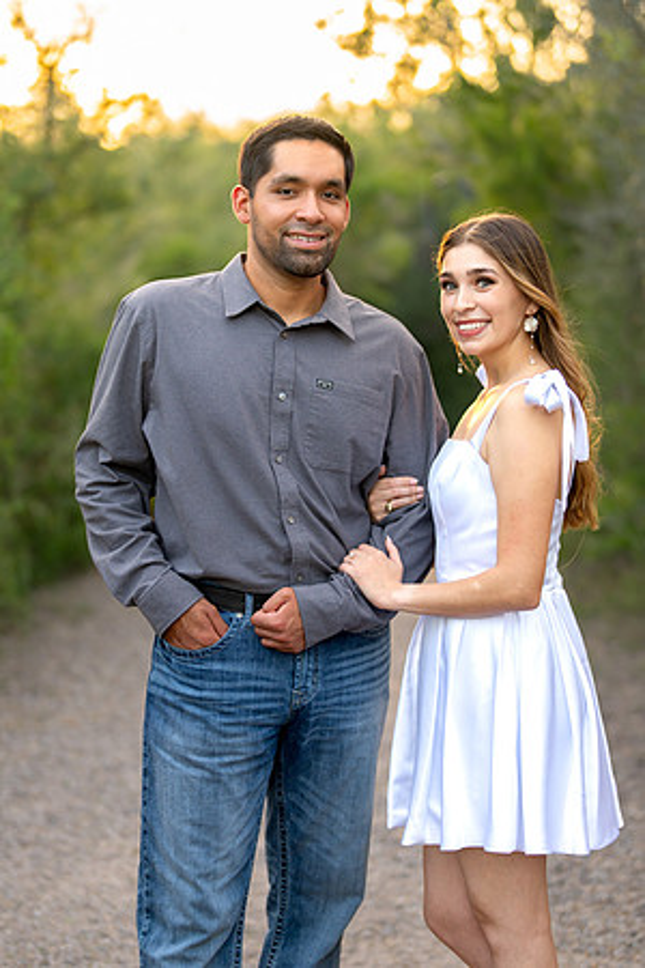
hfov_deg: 18.2
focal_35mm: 75
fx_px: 2015
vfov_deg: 27.0
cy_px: 484
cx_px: 322
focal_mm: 50
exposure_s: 1/640
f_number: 1.2
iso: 200
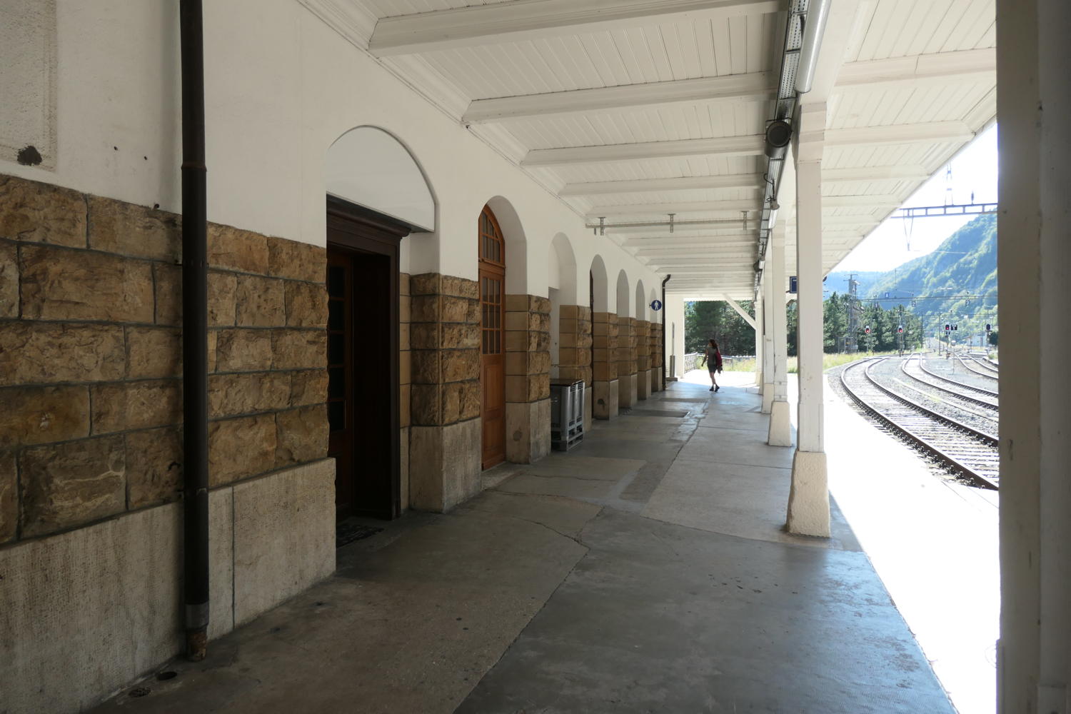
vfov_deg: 53.1
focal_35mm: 24
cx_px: 536
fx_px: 714
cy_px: 357
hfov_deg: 73.7
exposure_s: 1/500
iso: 200
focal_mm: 8.8
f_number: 3.3
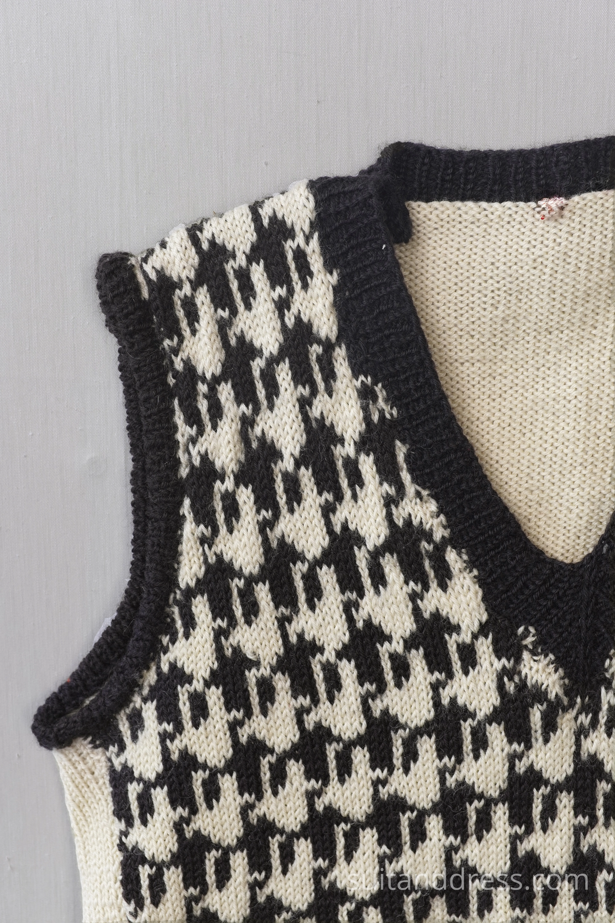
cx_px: 308
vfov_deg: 41.1
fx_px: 1230
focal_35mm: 48
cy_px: 462
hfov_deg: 28.1
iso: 320
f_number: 6.3
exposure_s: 1/50
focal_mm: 32
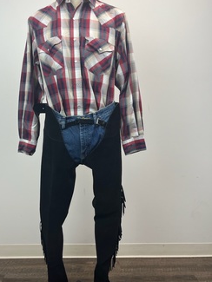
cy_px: 143
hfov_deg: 43.9
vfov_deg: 56.8
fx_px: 261
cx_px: 83
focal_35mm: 32
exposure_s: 1/220
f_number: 1.6
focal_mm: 5.1
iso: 40
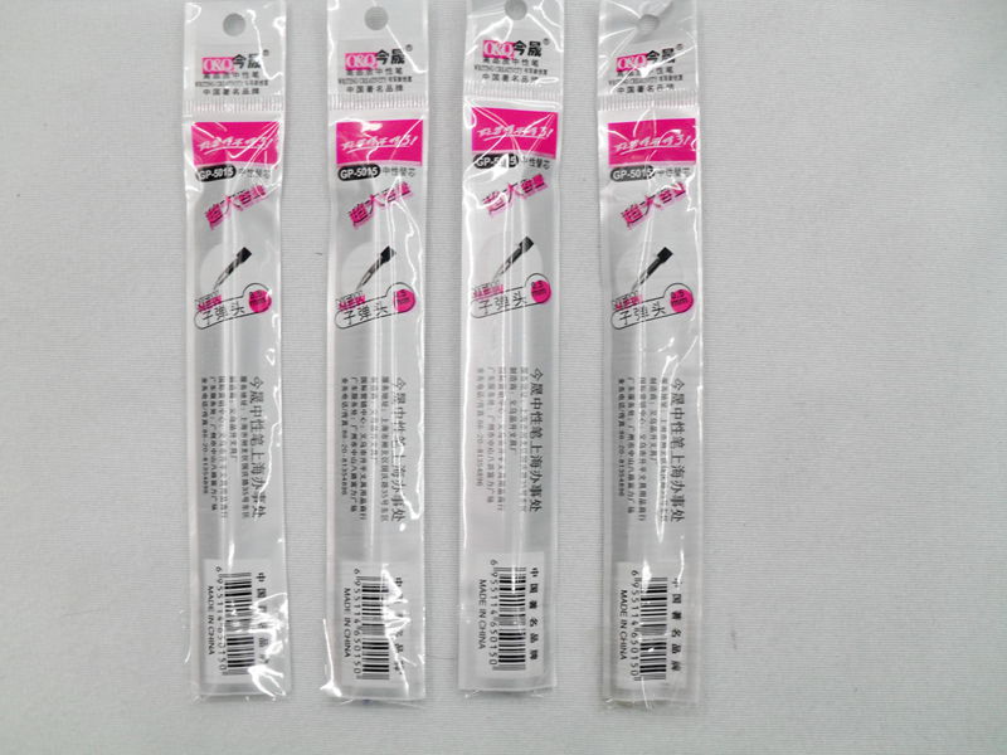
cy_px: 378
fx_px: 1018
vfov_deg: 40.7
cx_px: 504
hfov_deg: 52.6
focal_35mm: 35
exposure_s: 1/30
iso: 120
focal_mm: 6.2
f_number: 2.8
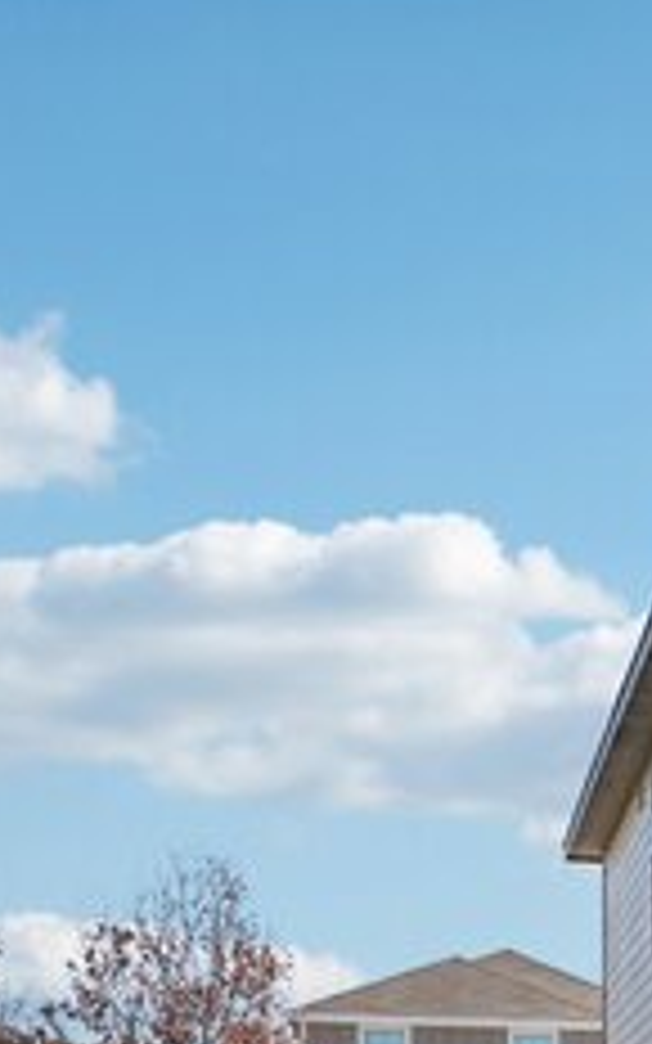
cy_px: 920
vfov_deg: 26.3
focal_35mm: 76
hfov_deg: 14.1
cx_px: 1340
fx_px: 2161
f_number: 8
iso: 100
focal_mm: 27
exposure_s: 1/250
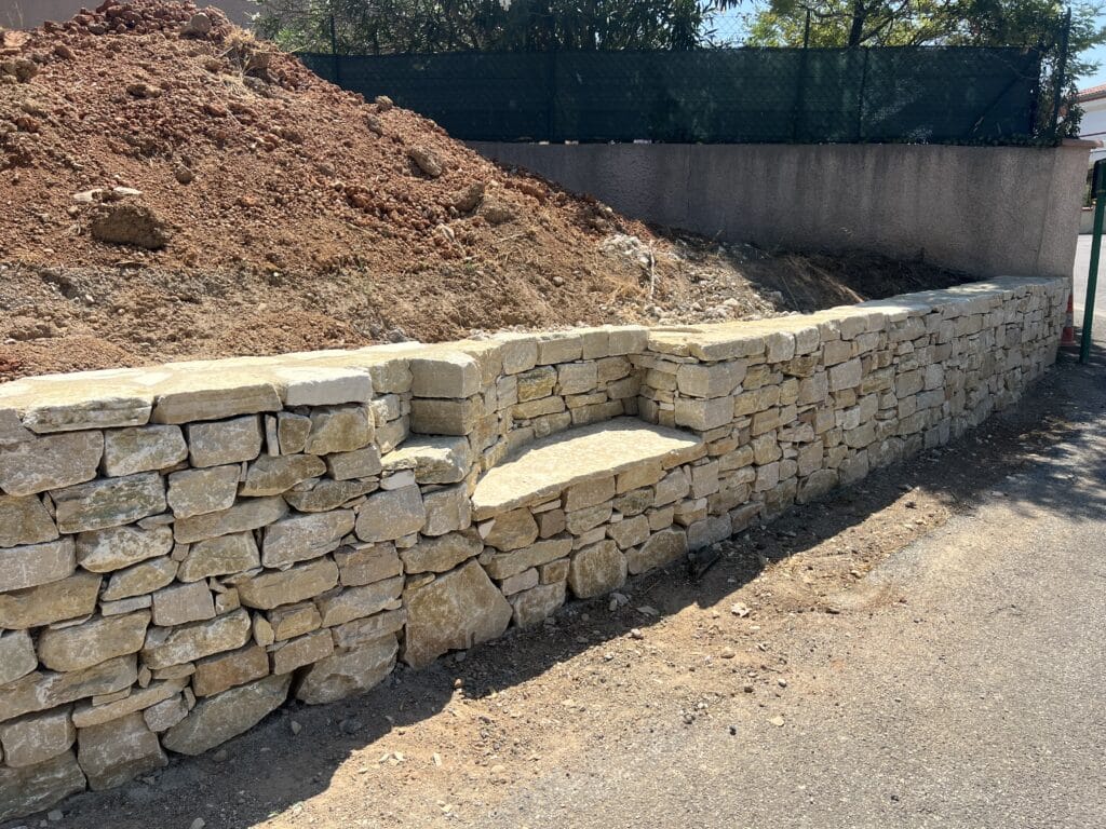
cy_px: 414
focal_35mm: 26
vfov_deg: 53.1
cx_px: 553
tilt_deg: -13.7
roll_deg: -1.4
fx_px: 831
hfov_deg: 67.3
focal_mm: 5.7
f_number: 1.5
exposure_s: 1/3460
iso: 50
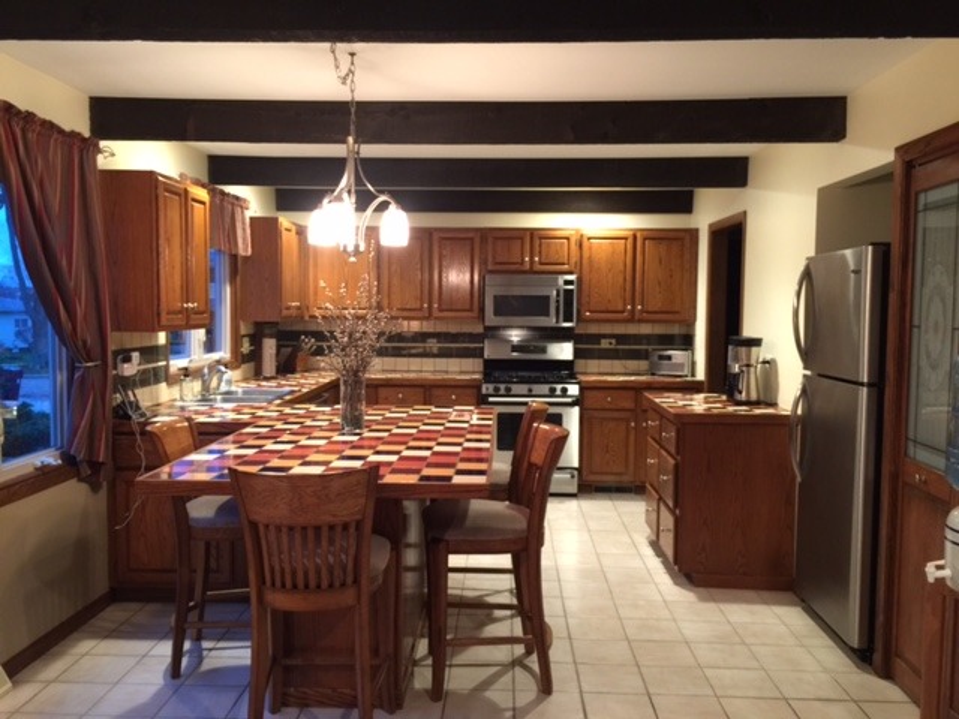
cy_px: 360
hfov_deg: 61.7
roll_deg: -2.0
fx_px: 803
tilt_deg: -3.3
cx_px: 480
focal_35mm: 29
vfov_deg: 48.2
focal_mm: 4.15
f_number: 2.2
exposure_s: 1/4
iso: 64
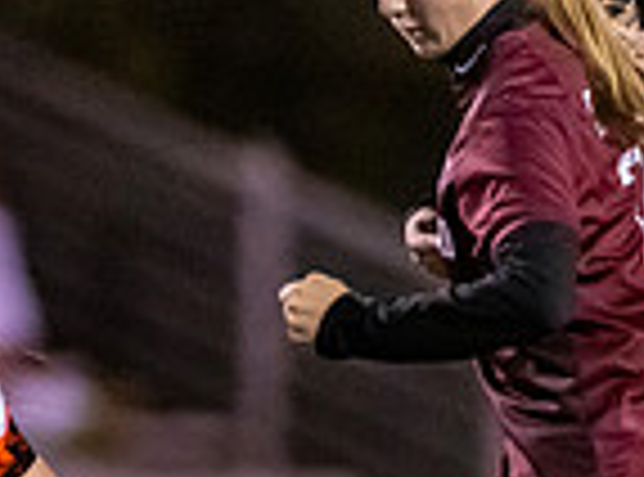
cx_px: 287
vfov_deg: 0.8
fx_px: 32606
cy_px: 634
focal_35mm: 1760
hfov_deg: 1.1
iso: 3600
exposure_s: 1/640
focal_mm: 300
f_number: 2.8
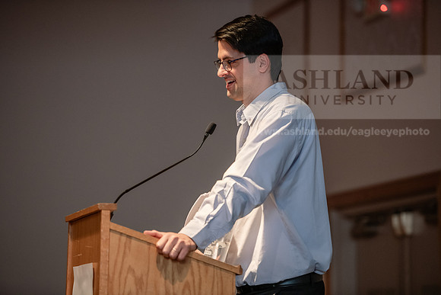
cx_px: 220
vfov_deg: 8.1
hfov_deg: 12.1
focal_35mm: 170
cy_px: 148
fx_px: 2083
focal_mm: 170
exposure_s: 1/200
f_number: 2.8
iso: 2500
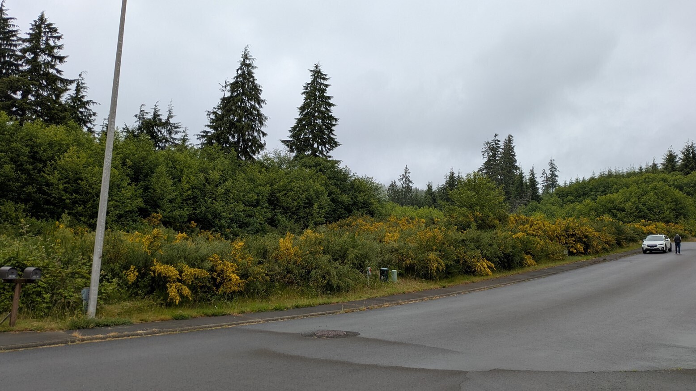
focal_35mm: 28
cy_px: 180
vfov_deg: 41.5
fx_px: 517
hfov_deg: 67.9
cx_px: 354
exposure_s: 1/1093
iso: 51
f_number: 1.89
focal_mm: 5.43
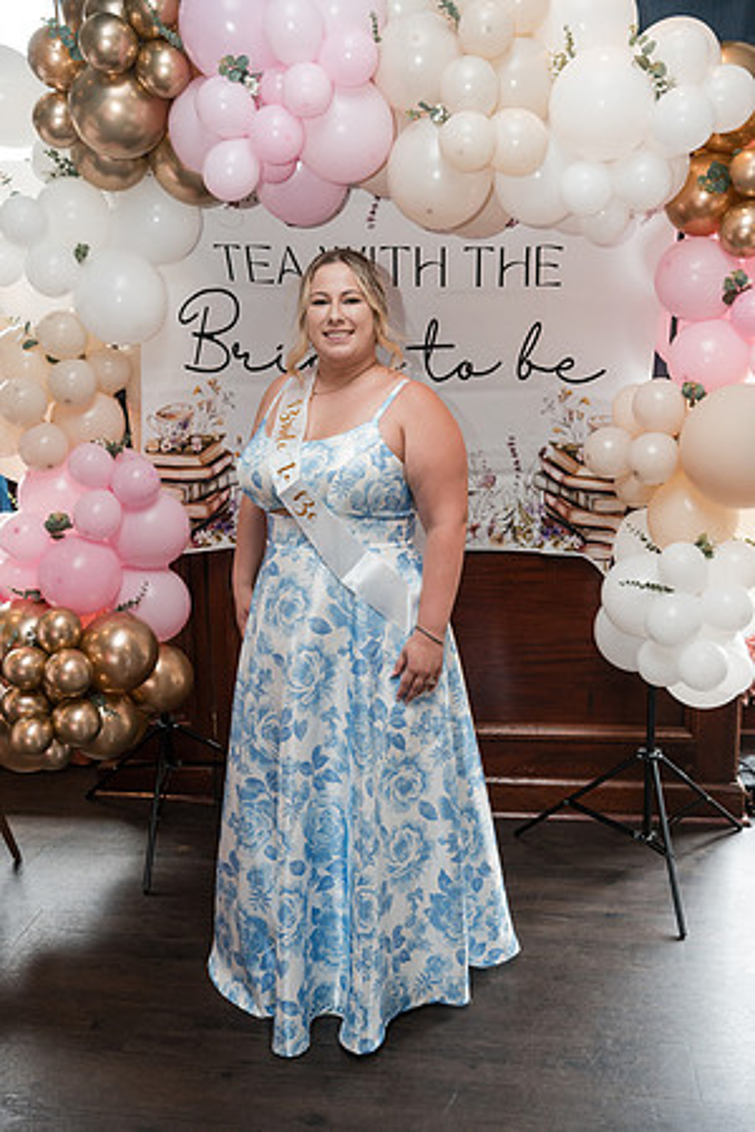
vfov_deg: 54.4
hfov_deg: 37.9
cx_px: 378
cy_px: 566
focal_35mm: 35
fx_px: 1101
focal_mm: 35
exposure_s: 1/250
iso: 1600
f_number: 4
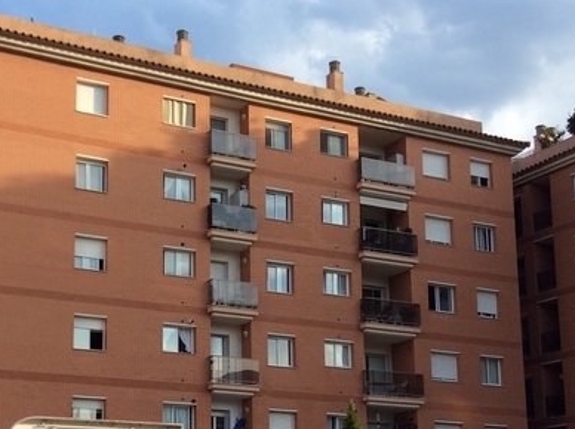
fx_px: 1128
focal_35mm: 68
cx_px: 181
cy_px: 350
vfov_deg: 21.3
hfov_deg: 28.4
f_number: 2.4
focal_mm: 3.3
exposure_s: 1/440
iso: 32
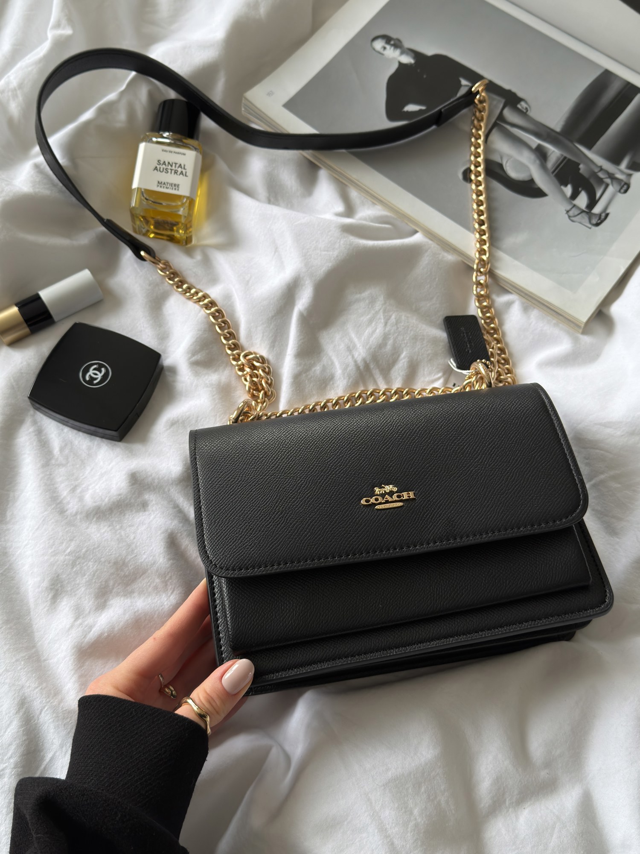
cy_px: 427
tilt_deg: -68.2
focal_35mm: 35
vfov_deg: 52.6
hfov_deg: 40.7
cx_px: 320
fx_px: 863
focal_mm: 6.76
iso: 64
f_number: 1.78
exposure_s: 1/121
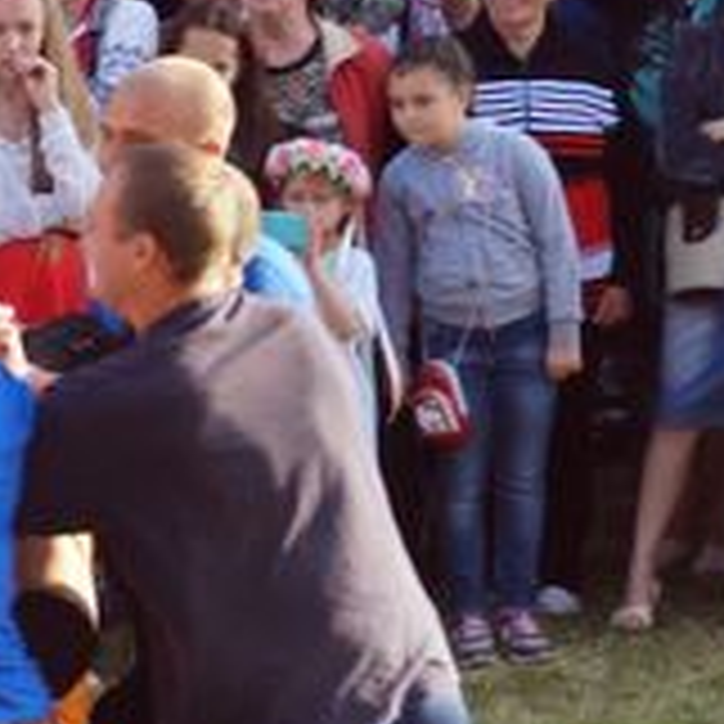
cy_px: 614
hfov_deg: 6.2
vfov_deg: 6.3
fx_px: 6555
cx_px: -522
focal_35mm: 277
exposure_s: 1/160
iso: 100
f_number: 5
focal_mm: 50
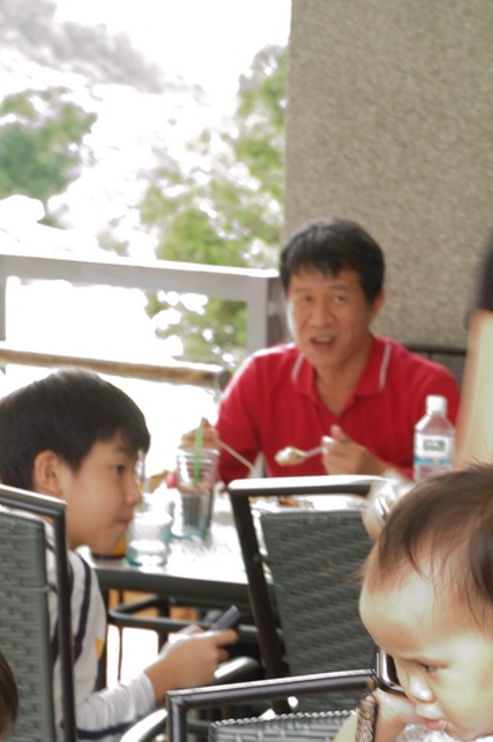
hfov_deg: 9.7
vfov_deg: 14.5
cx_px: 414
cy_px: 651
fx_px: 2881
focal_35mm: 140
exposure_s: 1/15
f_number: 6.3
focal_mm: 50
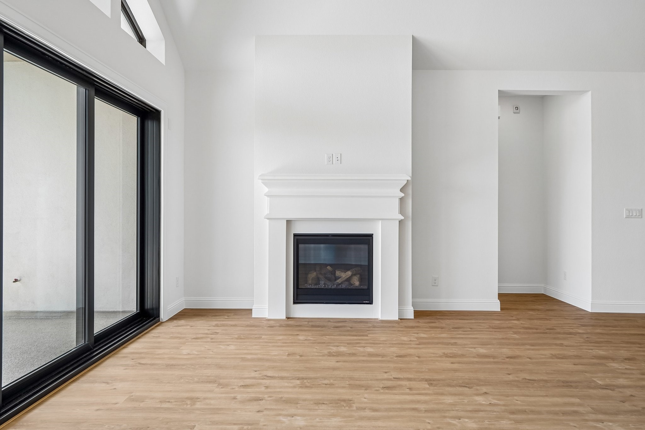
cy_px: 215
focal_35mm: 24
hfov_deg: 73.7
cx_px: 322
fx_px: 430
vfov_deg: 53.1
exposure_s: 1/160
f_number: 8
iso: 500
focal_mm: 24
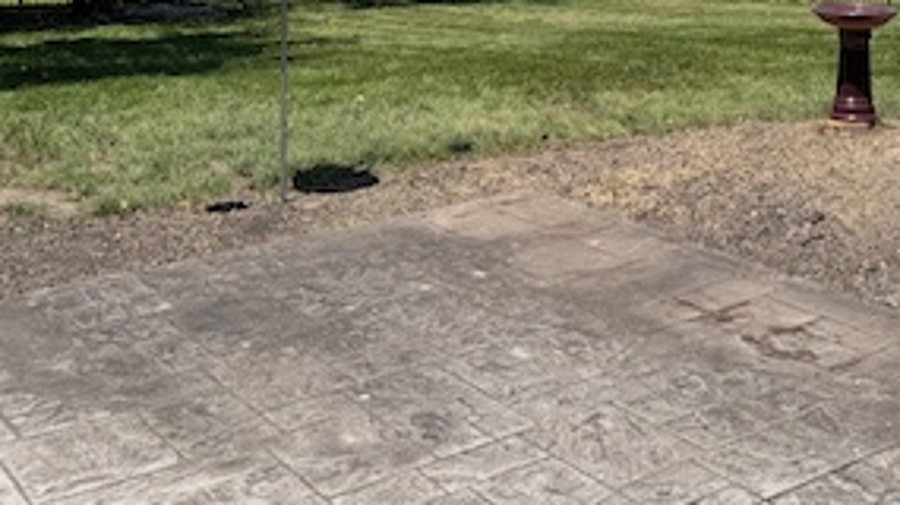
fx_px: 1312
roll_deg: +1.0
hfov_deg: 36.6
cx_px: 717
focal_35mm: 55
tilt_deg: -1.1
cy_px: -148
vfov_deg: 20.0
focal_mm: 6.76
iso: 80
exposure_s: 1/3759
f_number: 1.78
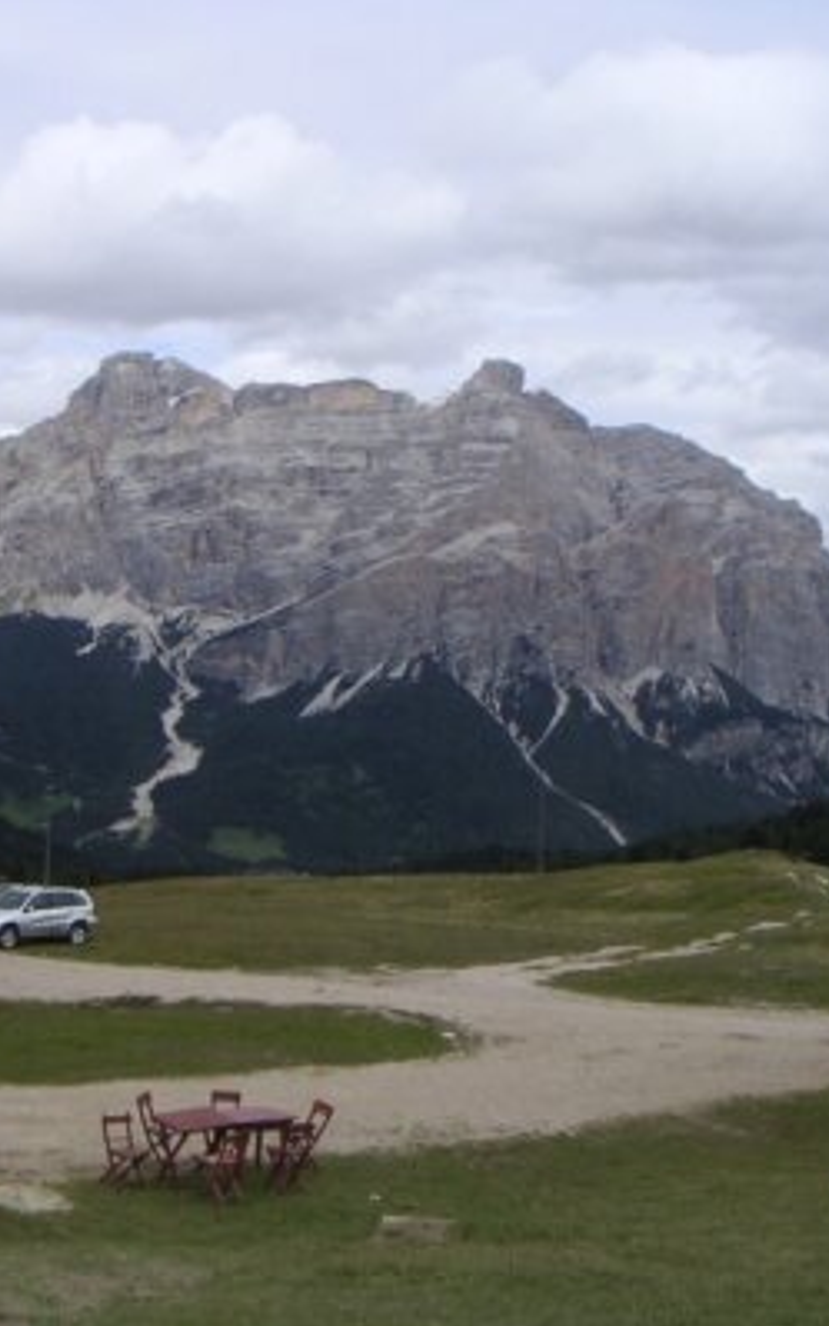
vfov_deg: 37.5
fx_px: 1951
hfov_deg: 23.9
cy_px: 663
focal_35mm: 54
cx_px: 321
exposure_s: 1/180
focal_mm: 6
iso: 50
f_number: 6.7
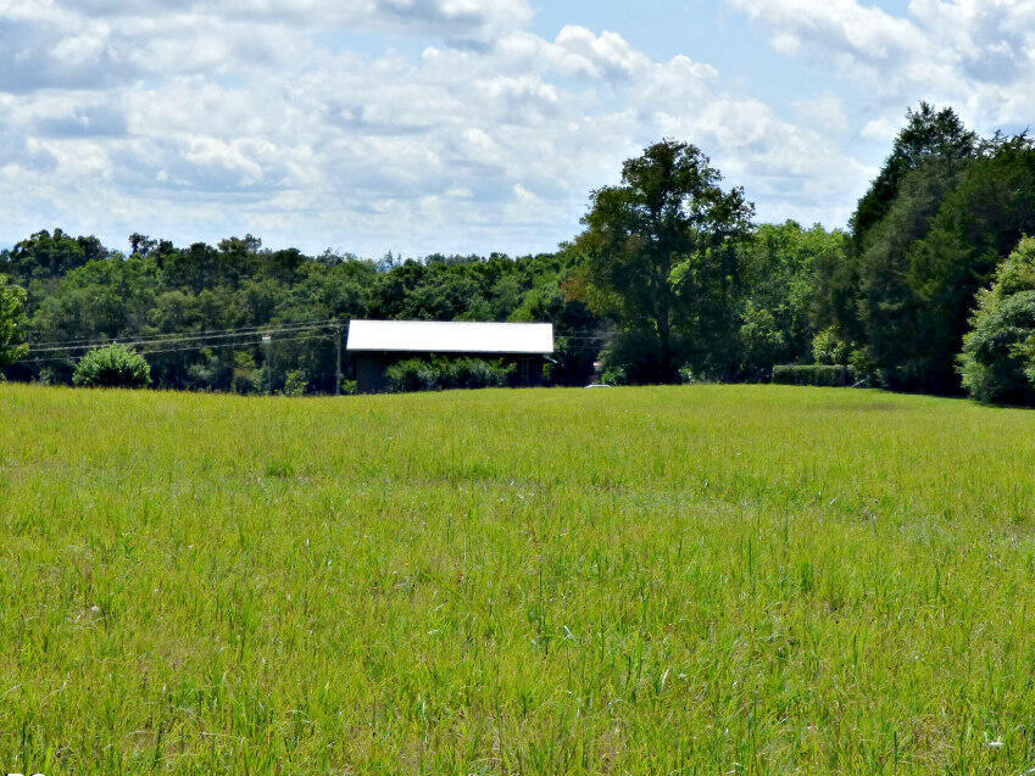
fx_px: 3110
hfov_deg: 18.9
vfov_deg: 14.2
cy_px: 252
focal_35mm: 104
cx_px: 585
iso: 160
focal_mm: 11.76
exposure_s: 1/1600
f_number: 4.2
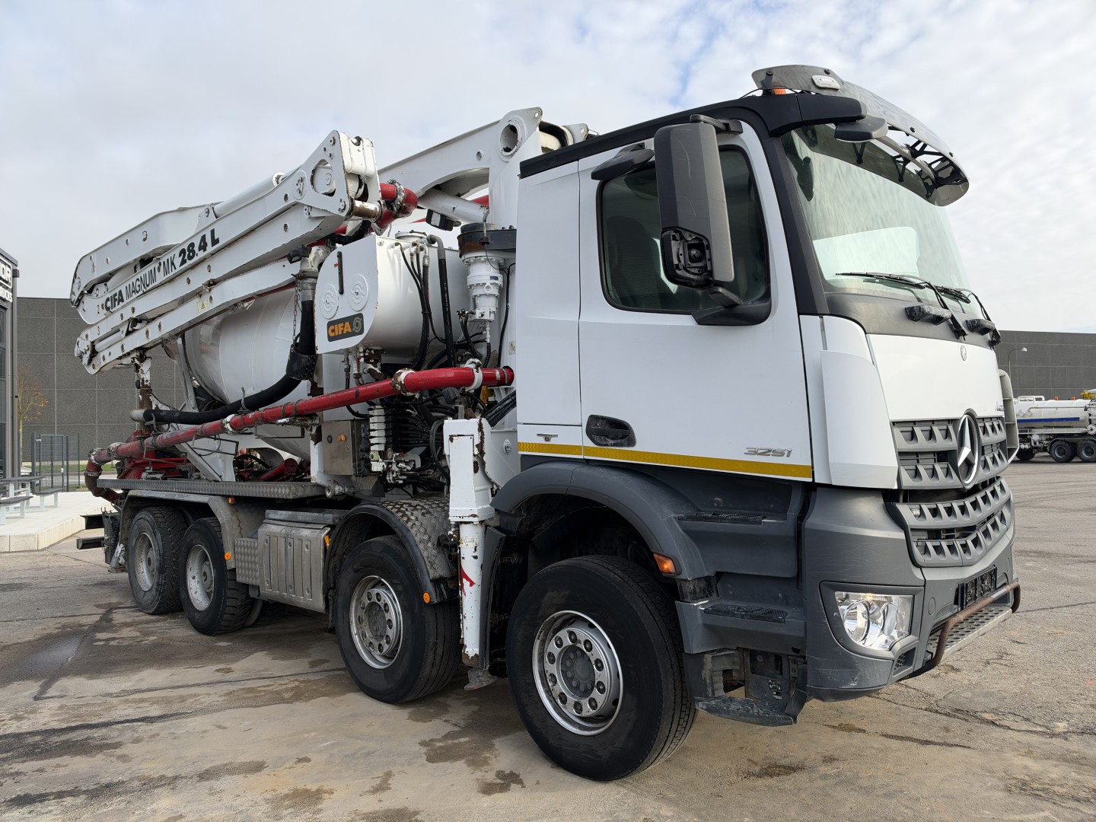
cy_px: 411
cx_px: 548
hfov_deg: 71.6
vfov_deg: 56.8
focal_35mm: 24
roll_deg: +1.4
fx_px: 760
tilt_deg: +1.9
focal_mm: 6.93
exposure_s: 1/1754
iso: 64
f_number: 1.8
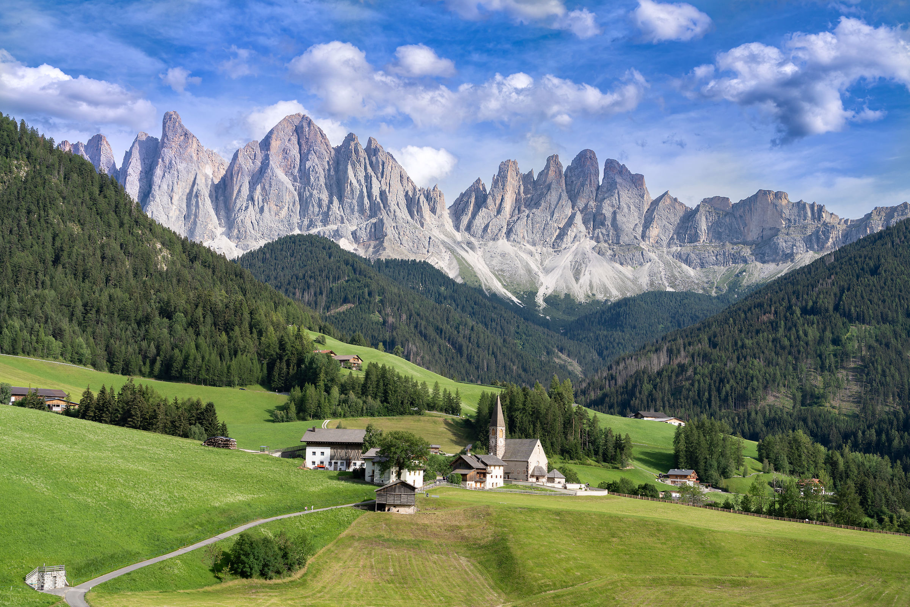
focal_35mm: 46
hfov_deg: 42.7
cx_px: 455
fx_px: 1163
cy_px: 304
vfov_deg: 29.2
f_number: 8
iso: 100
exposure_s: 1/200
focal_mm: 46
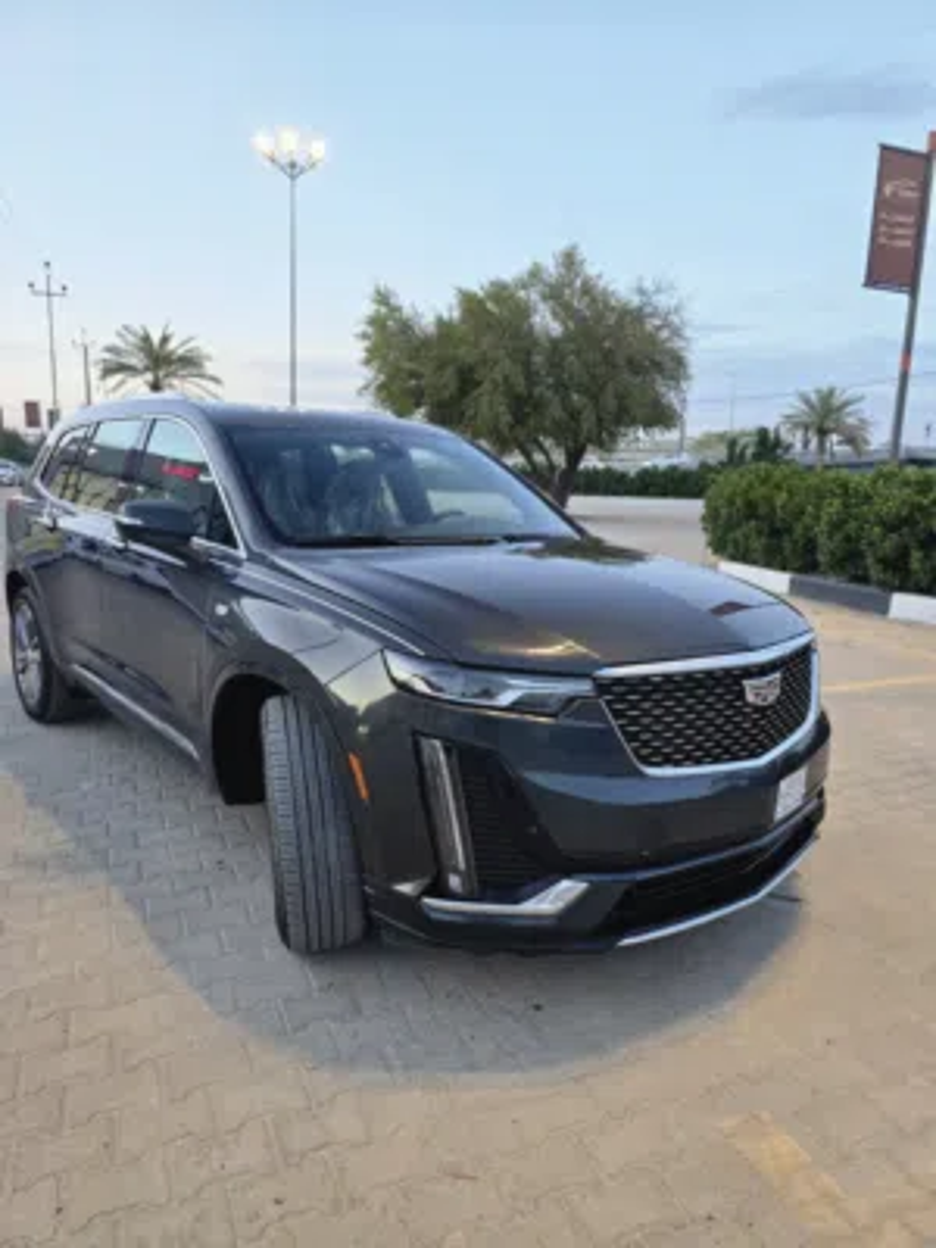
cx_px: 468
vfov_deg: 73.9
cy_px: 624
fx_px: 829
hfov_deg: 58.9
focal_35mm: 23
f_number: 1.7
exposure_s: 1/100
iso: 125
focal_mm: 6.3
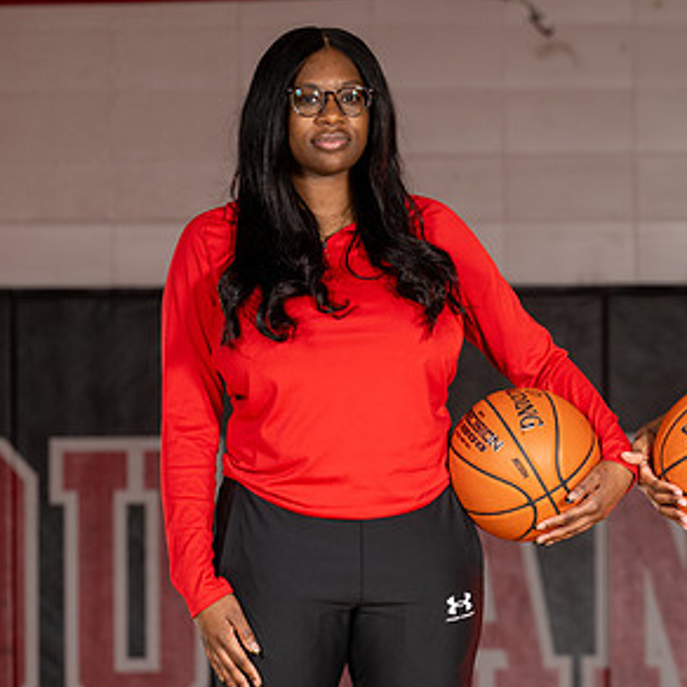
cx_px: 798
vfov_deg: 5.5
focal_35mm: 319
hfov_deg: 5.5
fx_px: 7163
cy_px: 327
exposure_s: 1/125
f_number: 6.3
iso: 80
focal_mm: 160
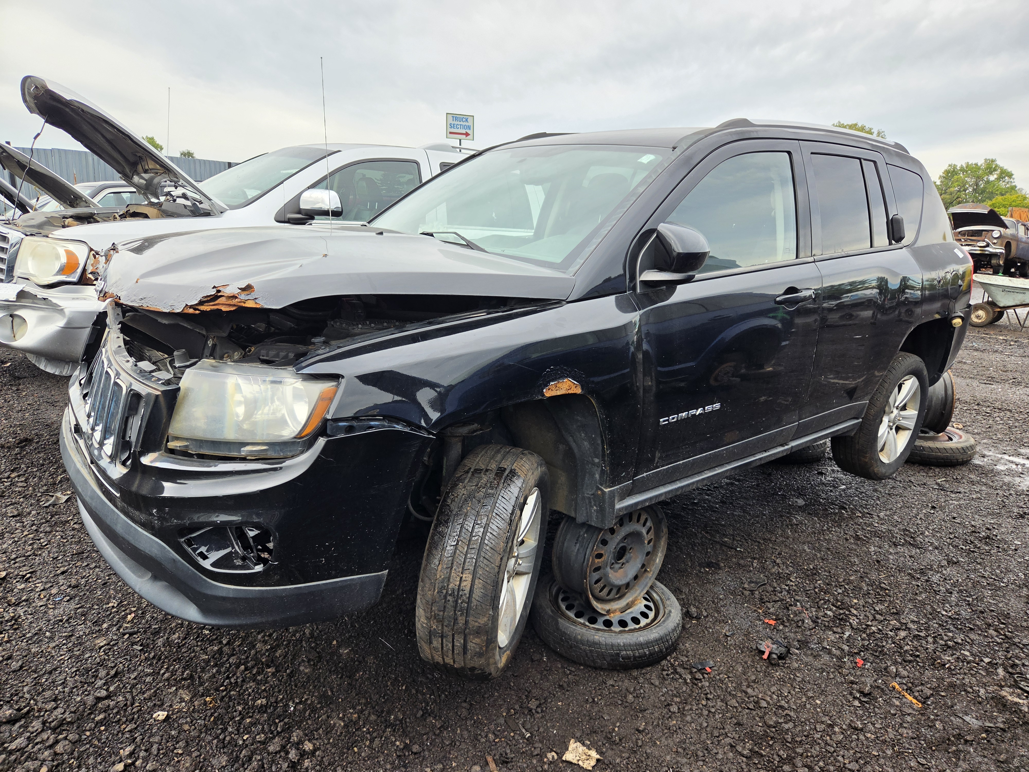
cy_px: 386
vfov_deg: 58.9
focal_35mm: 23
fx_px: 684
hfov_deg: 73.9
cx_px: 514
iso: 80
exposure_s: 1/668
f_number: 1.8
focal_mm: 5.4
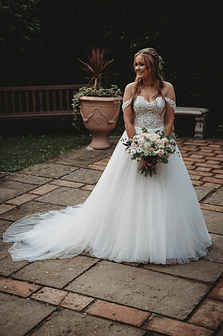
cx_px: 112
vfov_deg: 32.9
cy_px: 168
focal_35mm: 61
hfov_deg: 22.2
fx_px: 568
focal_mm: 61
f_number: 2.8
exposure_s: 1/1000
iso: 100
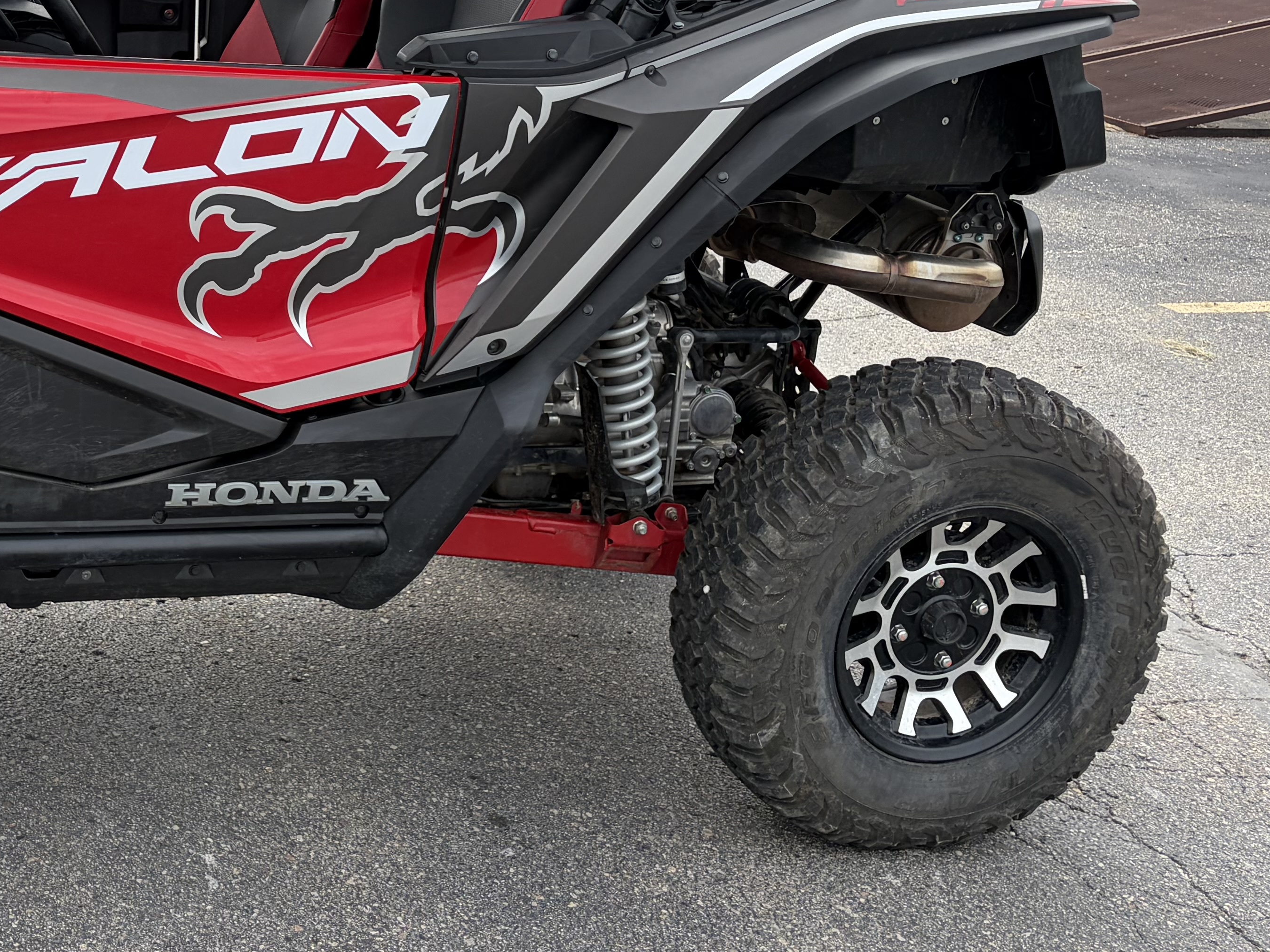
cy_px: 291
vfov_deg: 26.4
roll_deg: -1.9
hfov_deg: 33.7
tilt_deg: -15.6
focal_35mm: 55
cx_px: 218
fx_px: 2018
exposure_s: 1/2012
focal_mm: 5.96
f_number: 1.6
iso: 64
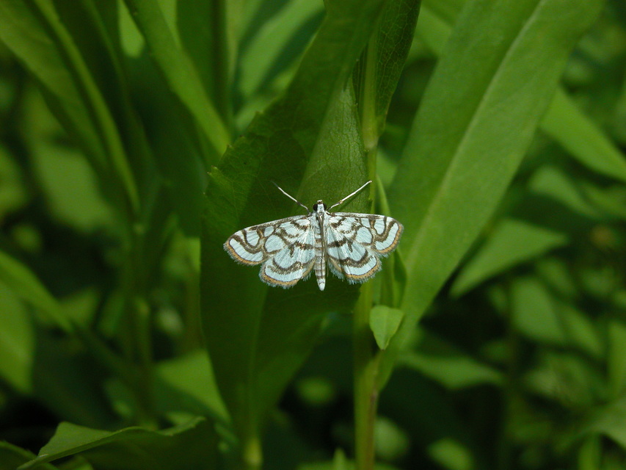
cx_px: 313
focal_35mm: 66
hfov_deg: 29.4
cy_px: 235
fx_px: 1194
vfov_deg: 22.3
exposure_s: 1/2000
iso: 200
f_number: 5.2
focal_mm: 16.8
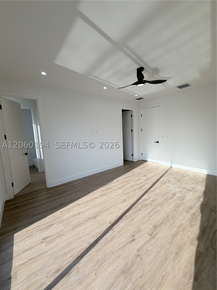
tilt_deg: -6.7
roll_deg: +2.1
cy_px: 145
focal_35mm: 14
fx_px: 117
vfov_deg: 102.1
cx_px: 108
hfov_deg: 85.7
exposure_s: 1/502
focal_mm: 2.22
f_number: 2.2
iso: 50
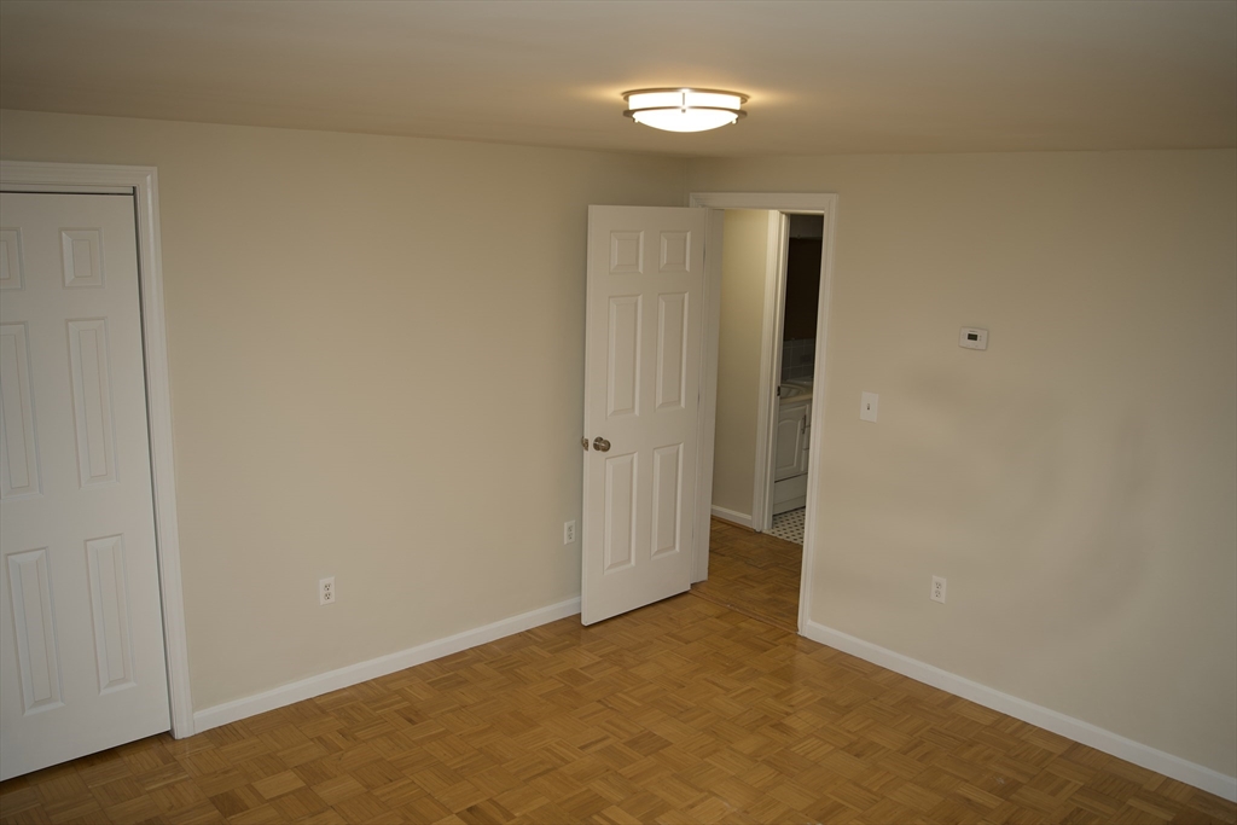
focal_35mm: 28
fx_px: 962
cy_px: 412
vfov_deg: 46.4
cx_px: 618
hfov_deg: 65.5
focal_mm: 28
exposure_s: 1/125
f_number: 2.8
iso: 160
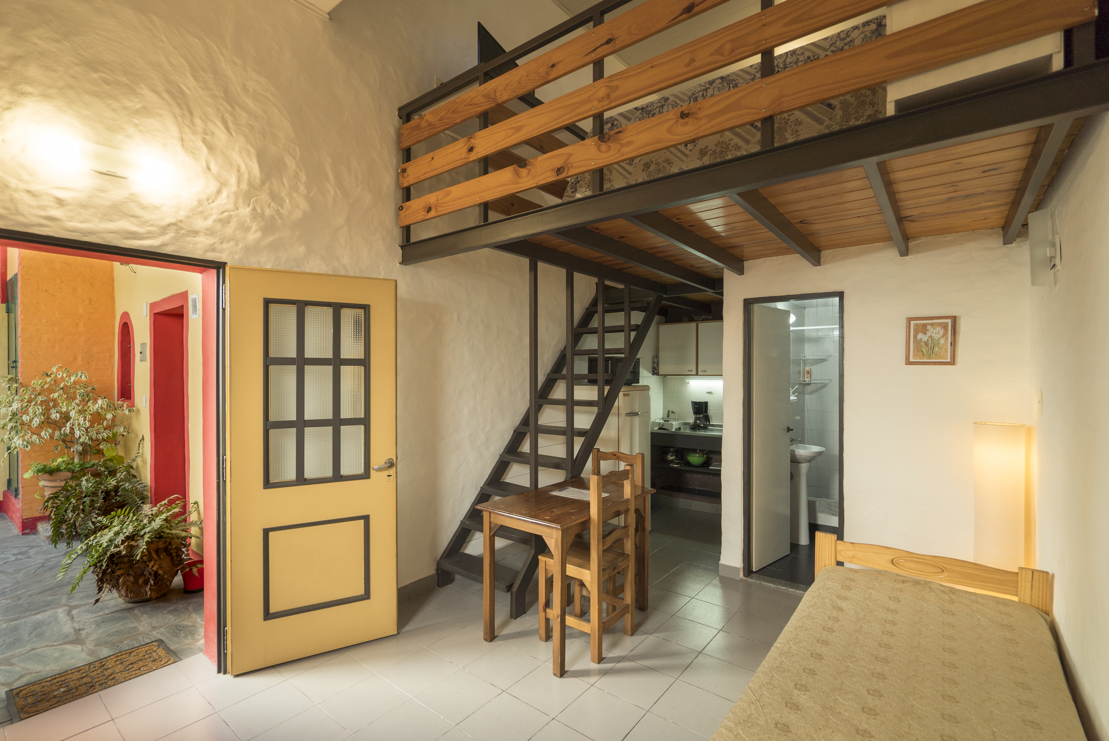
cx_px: 554
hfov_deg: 96.7
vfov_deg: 73.8
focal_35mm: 16
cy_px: 370
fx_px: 493
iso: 100
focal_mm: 16
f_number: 4
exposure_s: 1/60
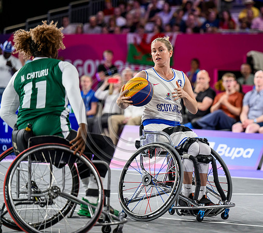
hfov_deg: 9.6
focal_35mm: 192
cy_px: 116
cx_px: 175
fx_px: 1557
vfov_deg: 8.6
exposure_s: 1/1600
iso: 2500
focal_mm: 160
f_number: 3.2
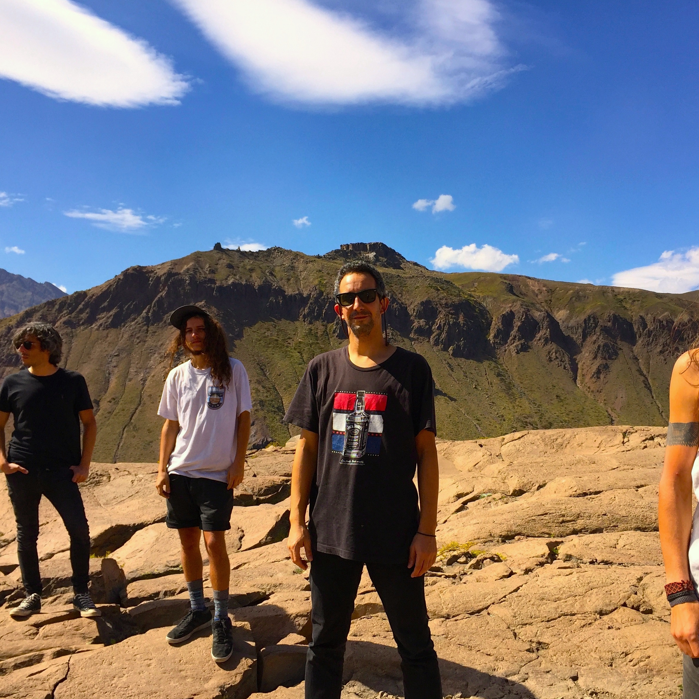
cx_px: 400
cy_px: 355
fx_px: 800
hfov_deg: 47.1
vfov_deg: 47.2
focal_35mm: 35
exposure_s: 1/2326
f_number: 2.2
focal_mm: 4.15
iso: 32
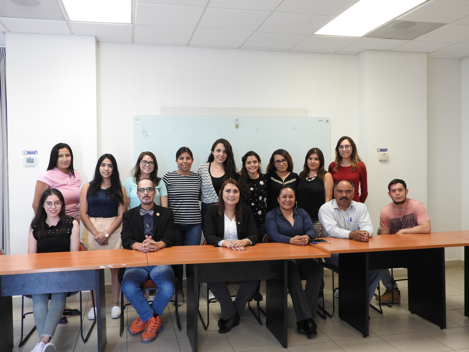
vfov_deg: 42.9
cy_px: 176
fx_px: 447
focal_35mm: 33
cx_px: 234
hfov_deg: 55.4
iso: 250
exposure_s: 1/30
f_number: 3.6
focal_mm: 5.9
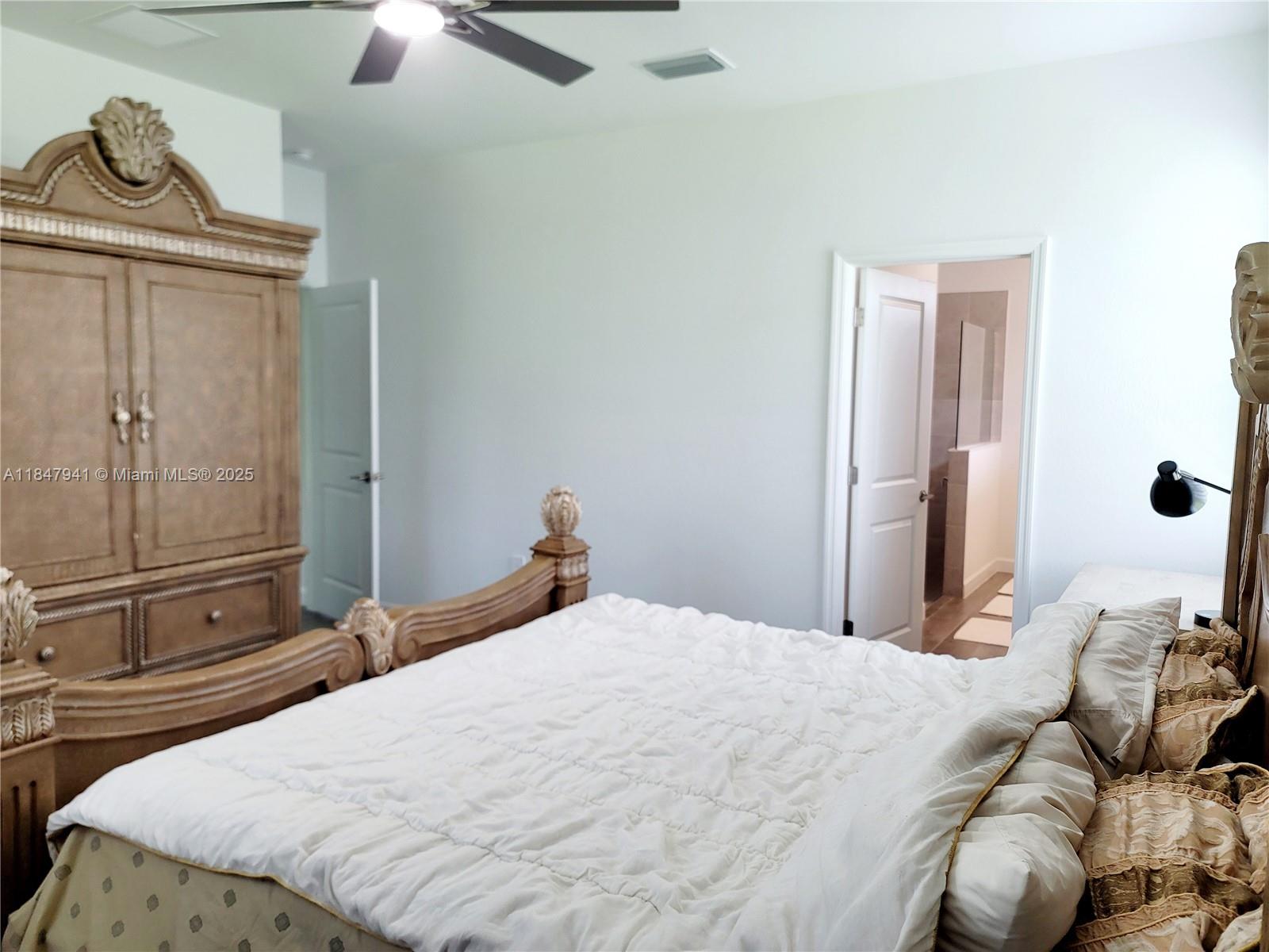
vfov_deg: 54.9
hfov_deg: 69.4
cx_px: 634
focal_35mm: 25
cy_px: 476
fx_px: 916
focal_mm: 7
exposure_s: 1/120
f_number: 1.8
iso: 125
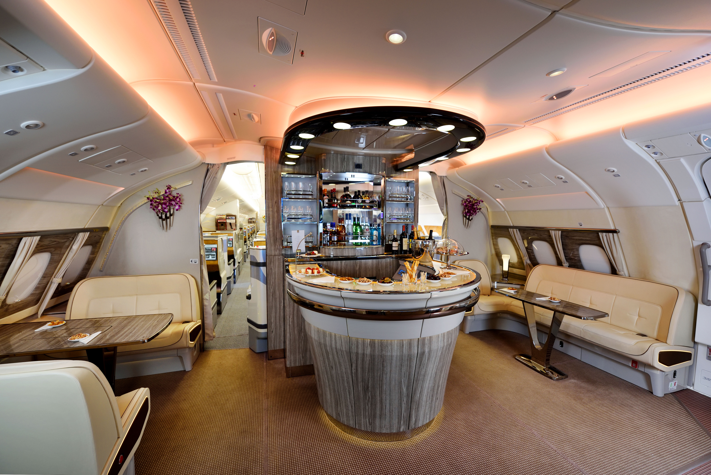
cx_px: 356
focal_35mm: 14
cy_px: 238
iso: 640
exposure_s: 1/30
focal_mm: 14
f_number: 5.6
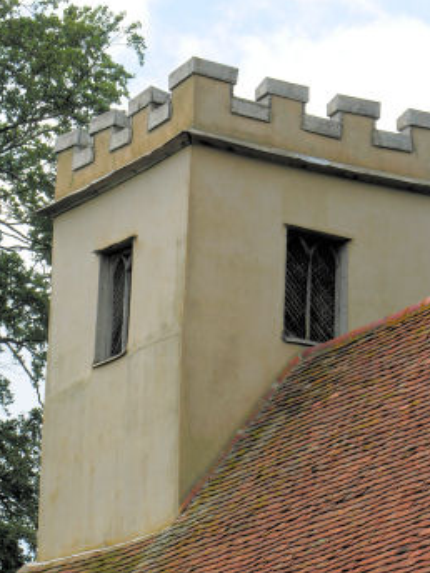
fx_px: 2816
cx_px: 199
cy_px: 326
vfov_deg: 11.6
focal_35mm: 170
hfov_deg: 8.7
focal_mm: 32.4
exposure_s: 1/162
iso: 50
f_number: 6.8
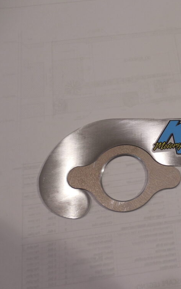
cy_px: 143
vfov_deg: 54.0
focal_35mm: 36
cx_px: 175
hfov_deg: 32.8
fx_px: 284
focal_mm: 4.5
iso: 125
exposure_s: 1/50
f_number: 3.3
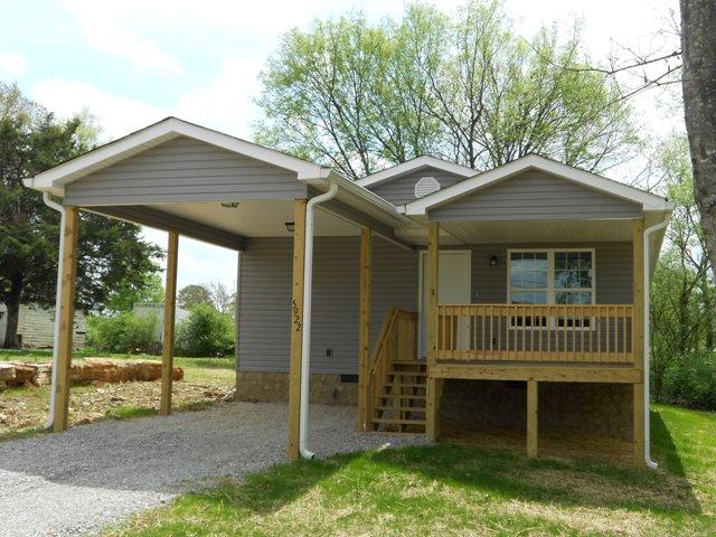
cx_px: 358
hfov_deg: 43.9
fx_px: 889
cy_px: 268
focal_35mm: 43
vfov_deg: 33.6
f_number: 4.2
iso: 80
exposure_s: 1/400
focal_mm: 7.7
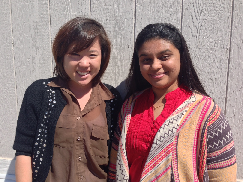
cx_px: 116
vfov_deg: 40.7
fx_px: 246
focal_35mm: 35
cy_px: 93
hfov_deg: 52.6
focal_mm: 4.13
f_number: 2.4
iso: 50
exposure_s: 1/1232
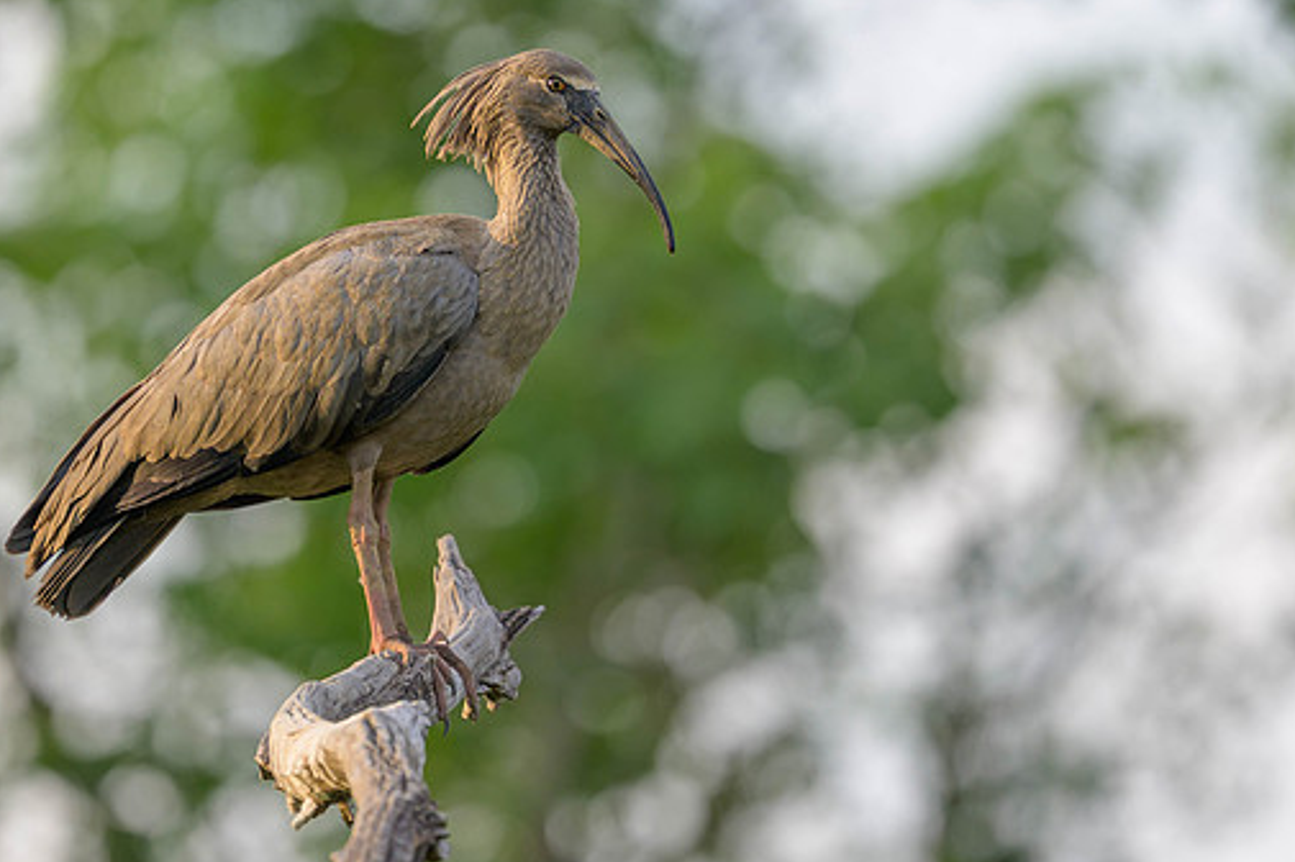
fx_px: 42490
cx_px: 469
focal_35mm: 1182
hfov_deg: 1.7
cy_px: 328
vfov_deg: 1.2
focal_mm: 560
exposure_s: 1/500
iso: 110
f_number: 4
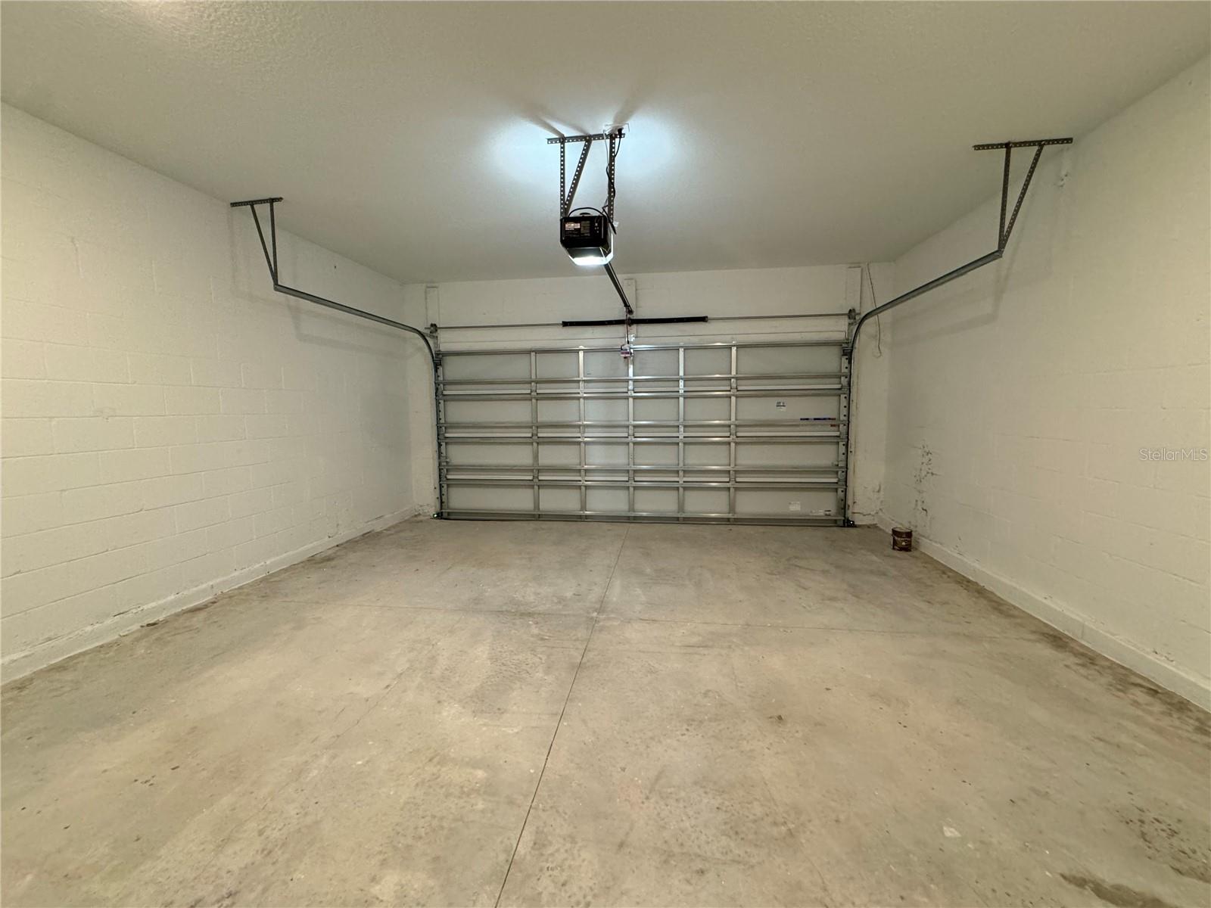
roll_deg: +0.4
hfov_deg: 102.1
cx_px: 606
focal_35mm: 14
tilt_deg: -7.1
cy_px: 454
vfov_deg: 85.7
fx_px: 490
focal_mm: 2.22
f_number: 2.2
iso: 500
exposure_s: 1/60
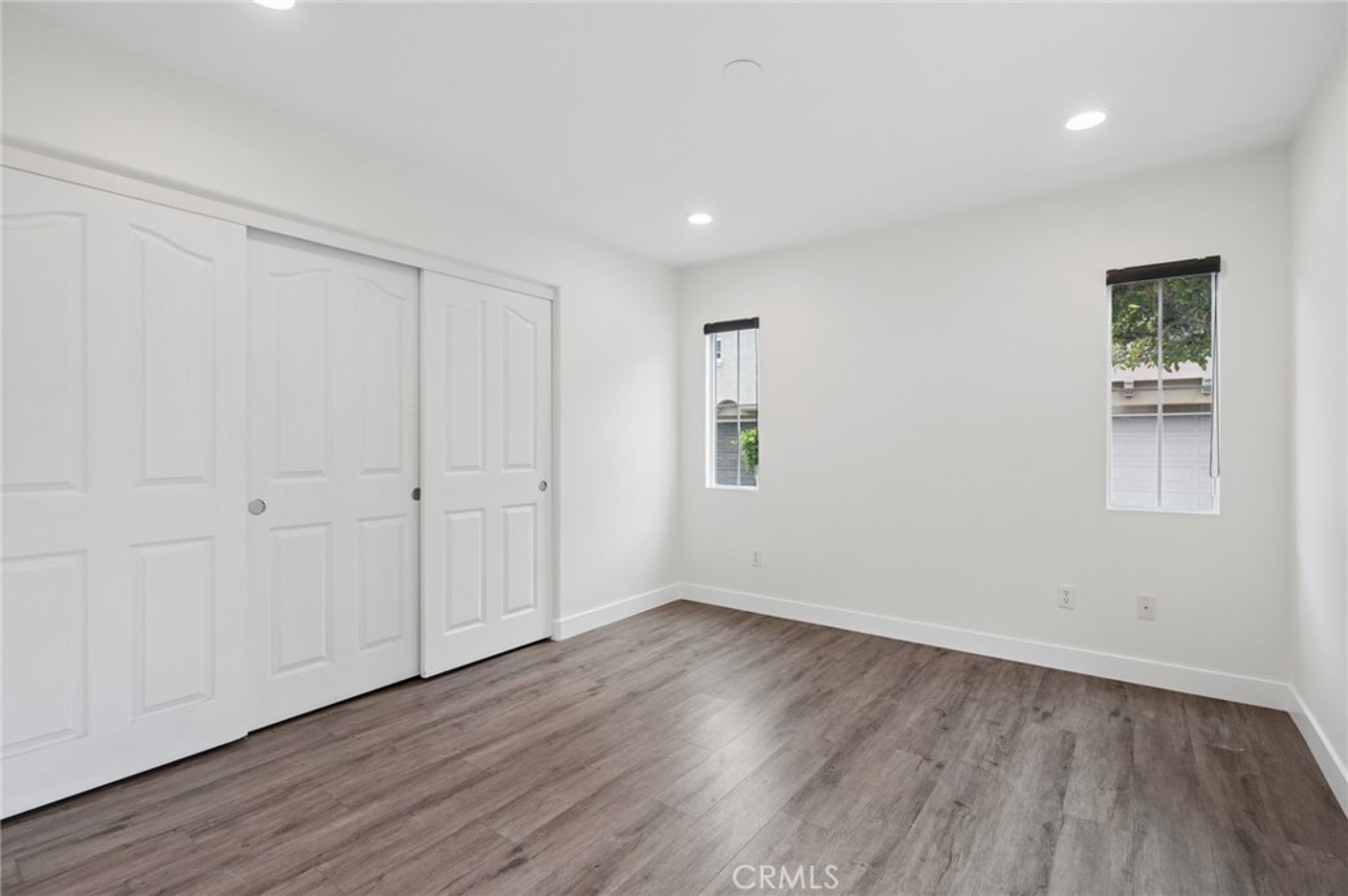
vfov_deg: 73.7
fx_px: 599
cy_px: 448
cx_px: 674
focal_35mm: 16
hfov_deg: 96.8
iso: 125
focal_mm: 16
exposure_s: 1/10
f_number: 8
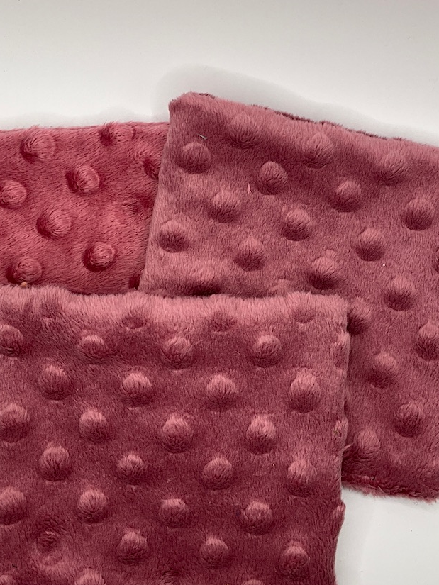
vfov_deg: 42.0
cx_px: 230
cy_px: 267
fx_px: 761
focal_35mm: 45
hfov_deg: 32.2
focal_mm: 3
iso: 16
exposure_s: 1/128
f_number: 1.8
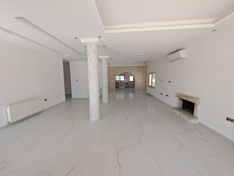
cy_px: 88
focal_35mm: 12
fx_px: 81
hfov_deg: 110.5
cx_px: 117
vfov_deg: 94.6
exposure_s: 1/500
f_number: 1.7
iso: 139
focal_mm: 2.02
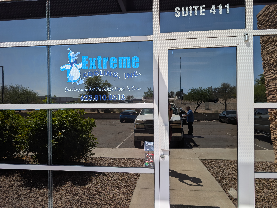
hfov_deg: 71.5
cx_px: 138
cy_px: 104
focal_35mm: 24
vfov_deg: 56.9
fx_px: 192
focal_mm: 6.9
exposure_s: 1/957
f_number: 1.68
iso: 29
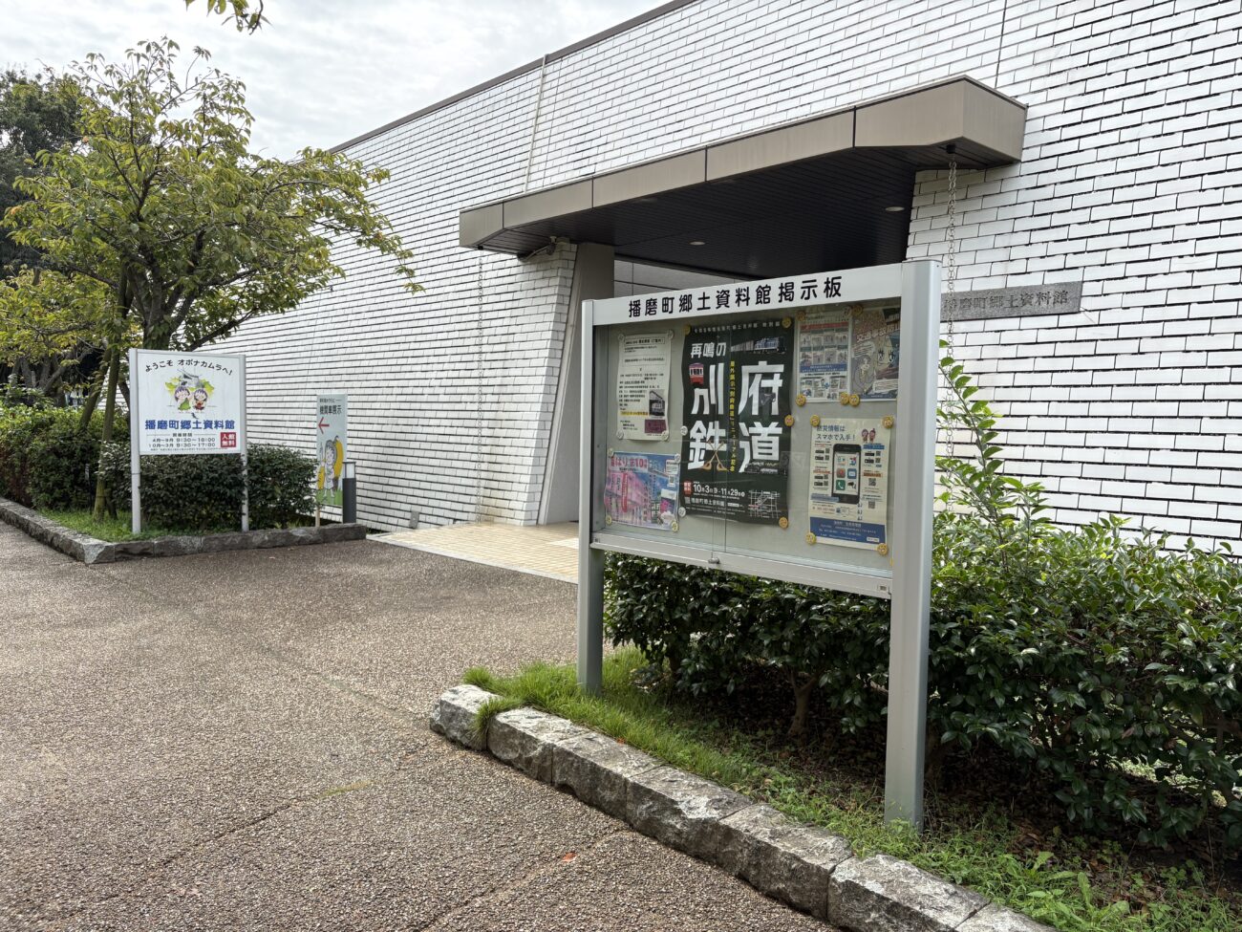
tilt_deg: -3.1
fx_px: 933
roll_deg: +0.0
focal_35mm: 26
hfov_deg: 67.3
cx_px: 621
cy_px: 466
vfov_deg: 53.1
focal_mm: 5.96
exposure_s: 1/1393
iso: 50
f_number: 1.6
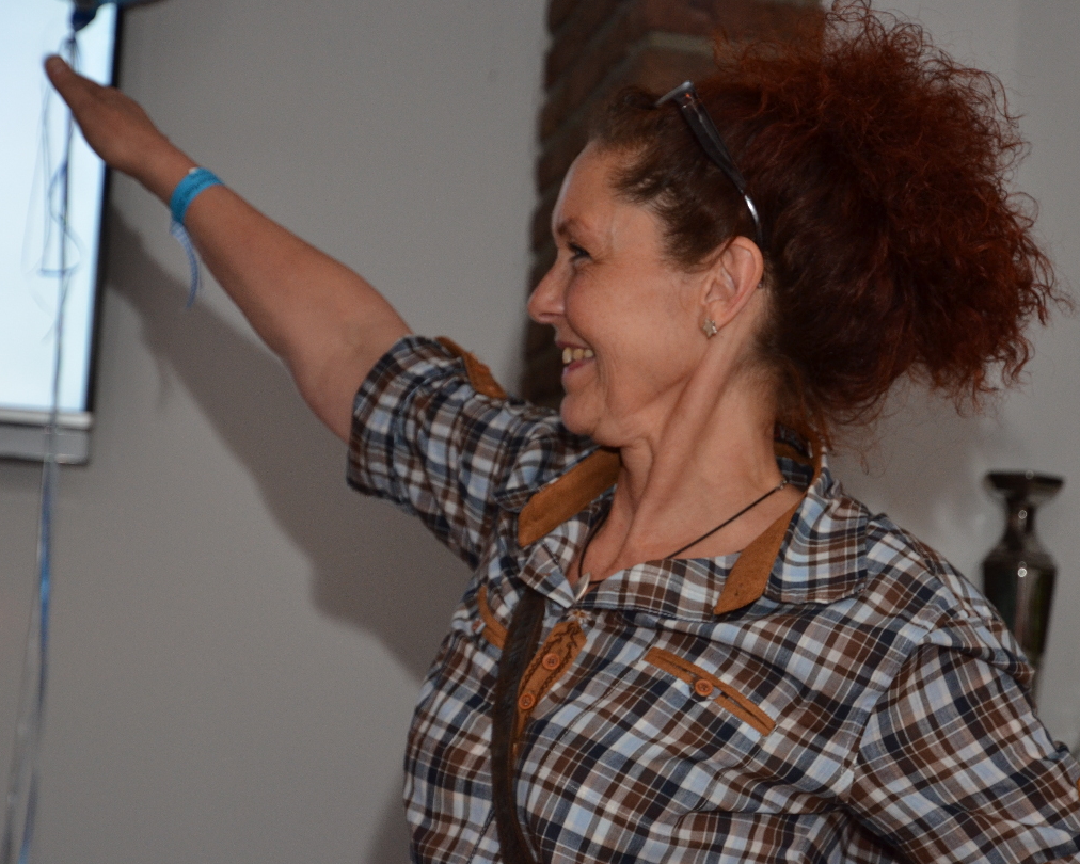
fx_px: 3389
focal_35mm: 106
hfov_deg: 18.1
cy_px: 432
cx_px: 586
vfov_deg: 14.5
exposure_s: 1/60
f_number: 5.3
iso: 800
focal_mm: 62
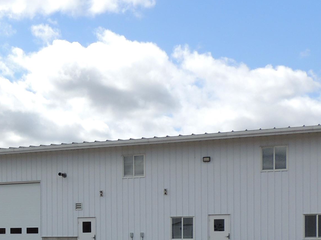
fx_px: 593
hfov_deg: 28.6
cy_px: 245
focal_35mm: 64
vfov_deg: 22.0
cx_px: 11
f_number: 4.2
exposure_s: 1/800
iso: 100
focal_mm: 4.3
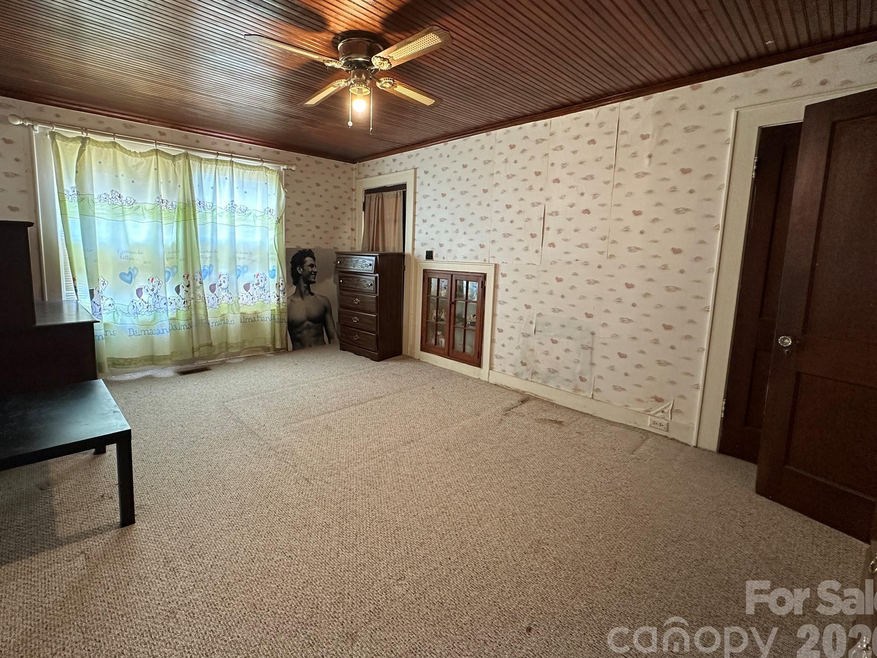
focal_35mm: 16
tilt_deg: -7.1
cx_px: 401
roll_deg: -1.7
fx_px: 405
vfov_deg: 77.9
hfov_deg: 94.3
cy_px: 301
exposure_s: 1/60
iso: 320
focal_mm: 2.22
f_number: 2.2
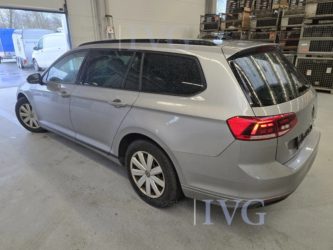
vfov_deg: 58.9
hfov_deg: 73.9
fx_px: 221
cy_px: 125
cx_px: 166
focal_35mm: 23
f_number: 1.7
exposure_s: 1/180
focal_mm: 6.3
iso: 200
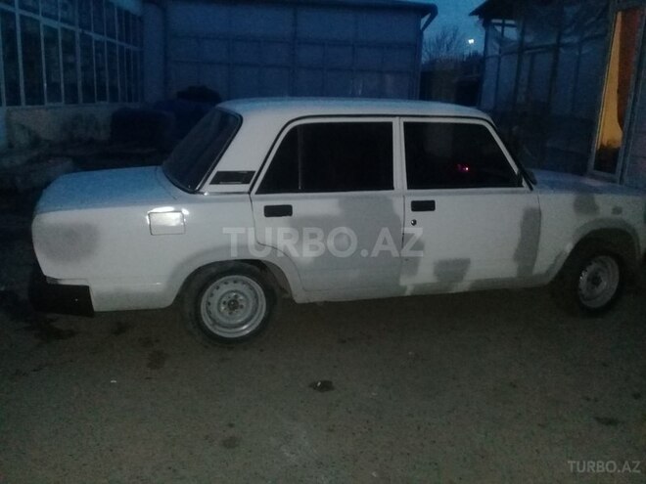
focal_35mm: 31
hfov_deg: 58.4
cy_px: 242
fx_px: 579
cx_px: 323
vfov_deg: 45.4
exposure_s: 1/15
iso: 640
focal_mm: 3.3
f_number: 2.2
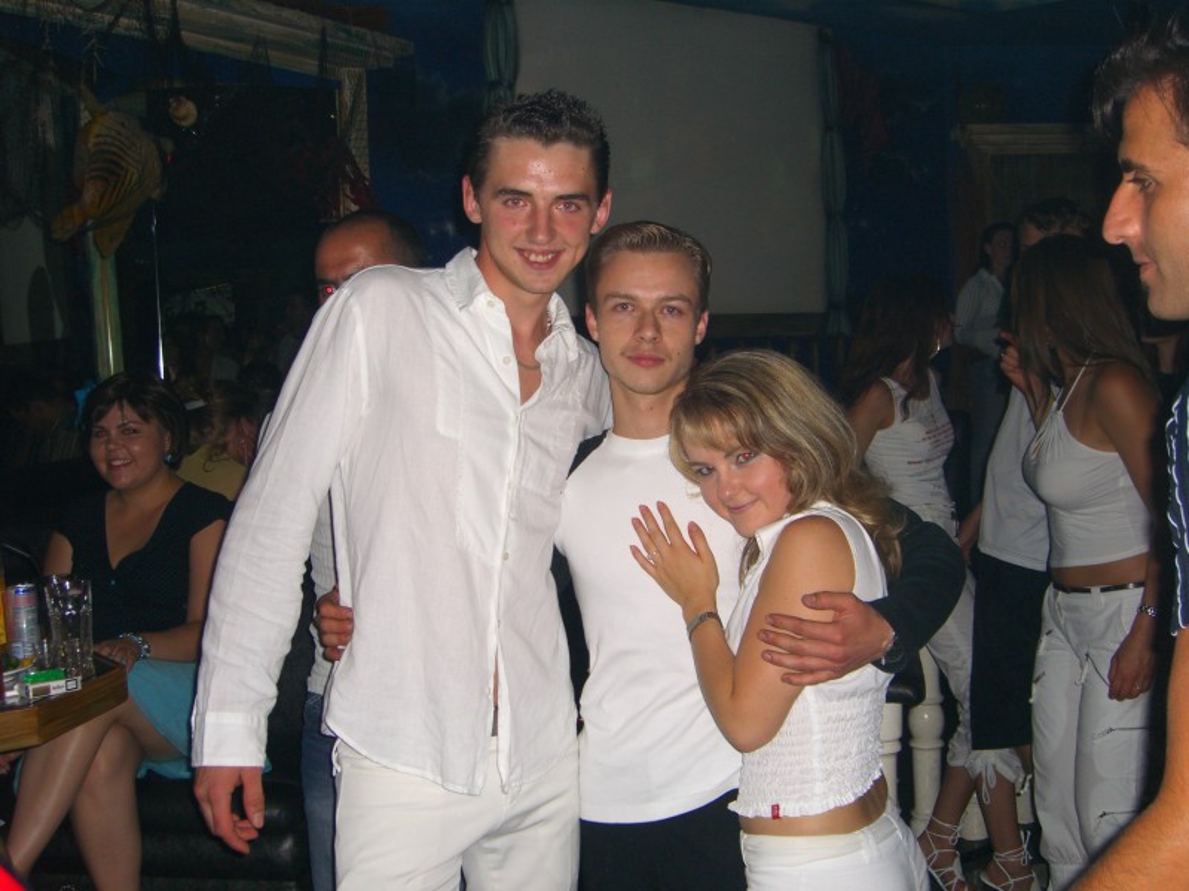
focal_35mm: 46
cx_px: 594
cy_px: 446
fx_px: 1580
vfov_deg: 31.5
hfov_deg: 41.2
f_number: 3.1
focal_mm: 9.5
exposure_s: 1/60
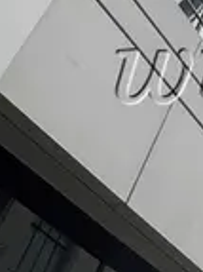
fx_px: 666
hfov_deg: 10.9
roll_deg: +3.0
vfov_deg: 22.8
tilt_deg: +40.4
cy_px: 59
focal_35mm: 85
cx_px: 618
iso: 32
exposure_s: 1/399
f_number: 1.8
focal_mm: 1.57
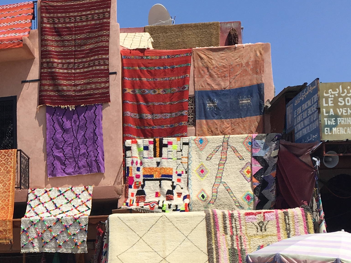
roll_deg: +0.7
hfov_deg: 24.3
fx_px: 771
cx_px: -11
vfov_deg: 19.2
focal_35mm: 76
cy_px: 215
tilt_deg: +8.6
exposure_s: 1/1923
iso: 25
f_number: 2.2
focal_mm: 4.15
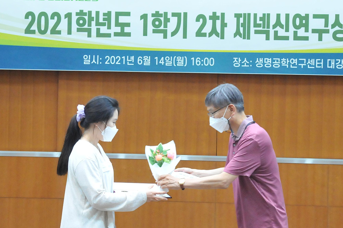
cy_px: 94
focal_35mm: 72
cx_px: 188
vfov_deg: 18.9
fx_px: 685
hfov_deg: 28.1
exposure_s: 1/60
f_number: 4
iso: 3200
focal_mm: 30
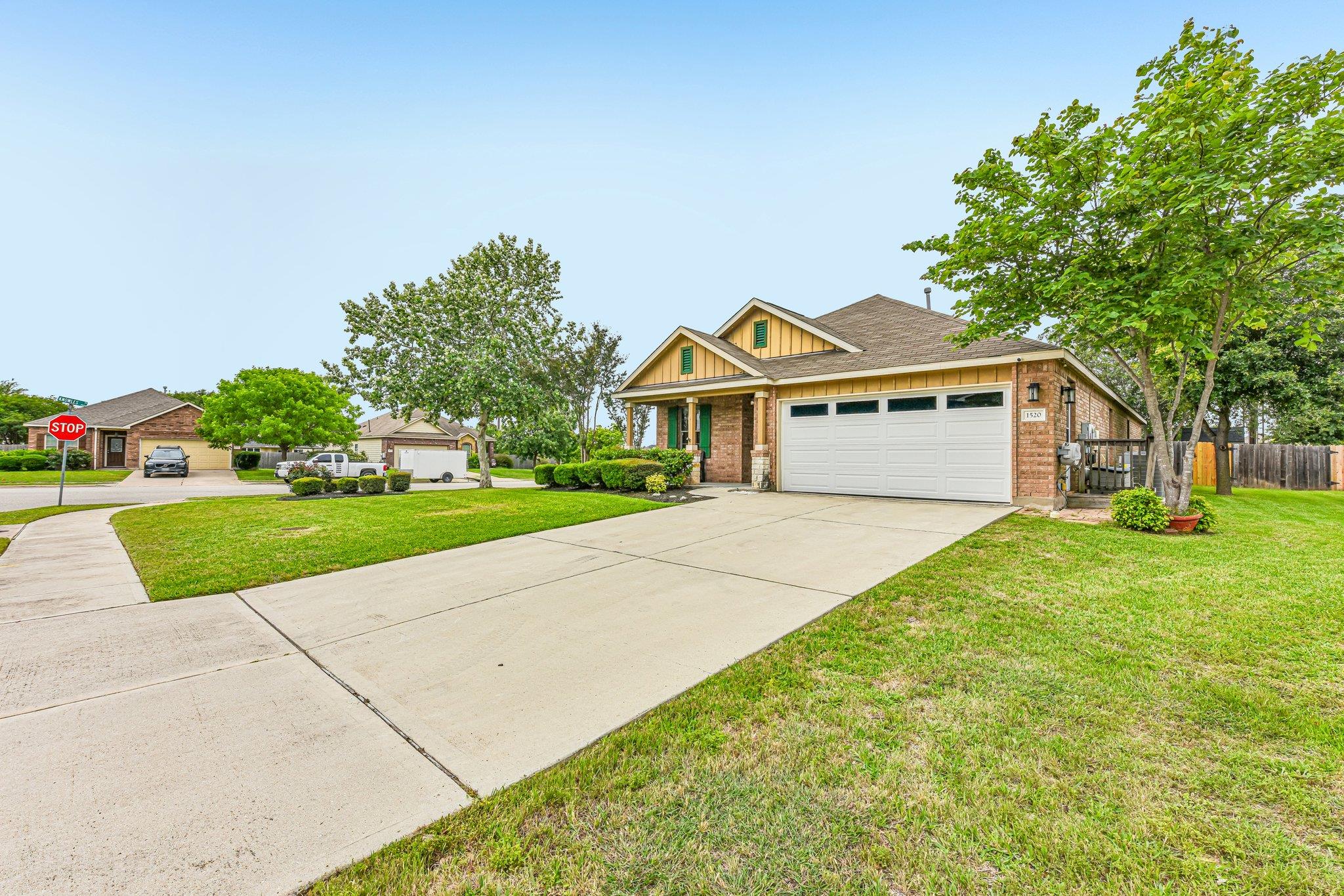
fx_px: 560
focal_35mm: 15
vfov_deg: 77.3
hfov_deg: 100.4
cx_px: 672
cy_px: 448
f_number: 8
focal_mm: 15
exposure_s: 1/320
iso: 100
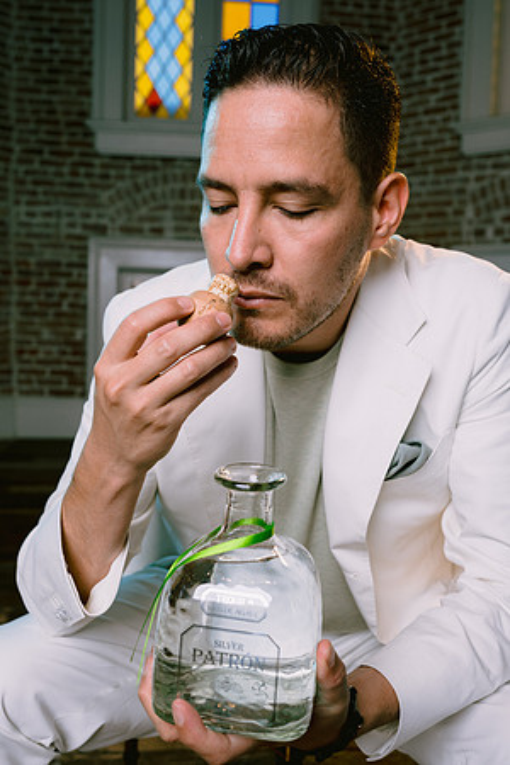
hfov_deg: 37.9
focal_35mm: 35
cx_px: 255
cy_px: 382
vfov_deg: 54.4
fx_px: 744
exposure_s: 1/160
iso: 200
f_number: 5.6
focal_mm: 35
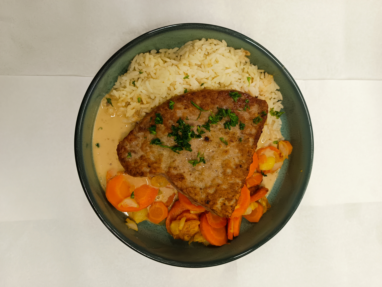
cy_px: 144
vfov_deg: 56.8
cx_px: 191
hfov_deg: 71.6
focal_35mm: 24
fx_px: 265
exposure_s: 1/50
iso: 145
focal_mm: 5.31
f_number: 1.7
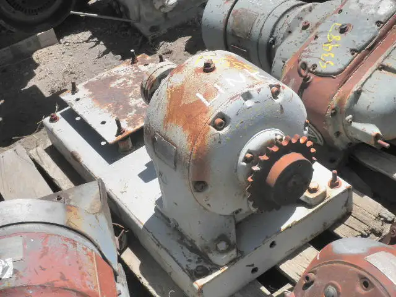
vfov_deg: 24.8
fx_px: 675
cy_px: 148
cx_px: 198
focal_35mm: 59
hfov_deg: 32.7
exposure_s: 1/125
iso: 64
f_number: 10.7
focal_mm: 10.5
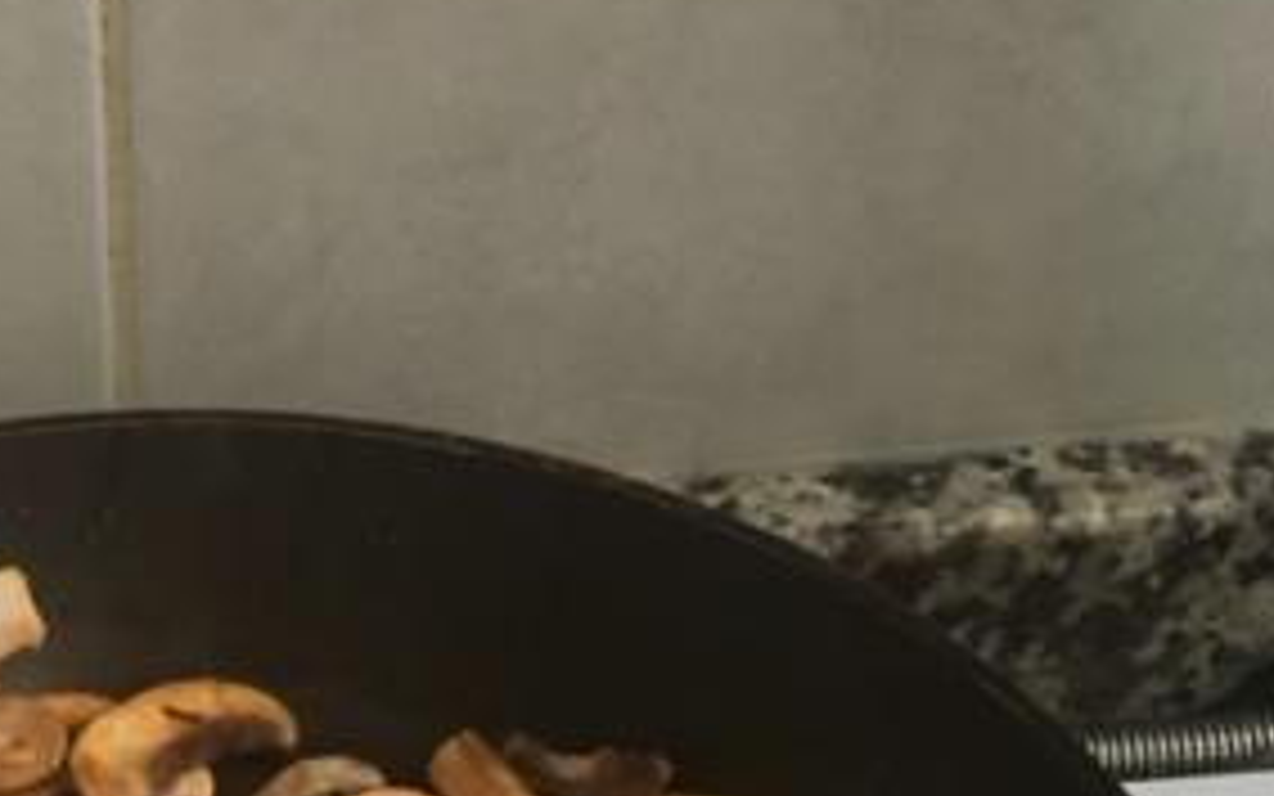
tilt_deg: -54.7
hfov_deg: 26.7
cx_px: 158
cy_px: 1340
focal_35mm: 75
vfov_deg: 15.4
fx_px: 2605
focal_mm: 4.15
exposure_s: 1/33
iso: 160
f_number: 2.2
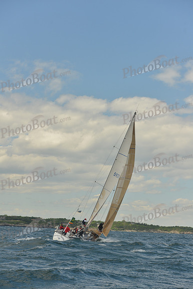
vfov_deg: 28.8
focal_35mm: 70
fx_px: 563
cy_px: 144
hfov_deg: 19.5
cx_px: 96
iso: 400
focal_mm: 70
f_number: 6.3
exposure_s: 1/800
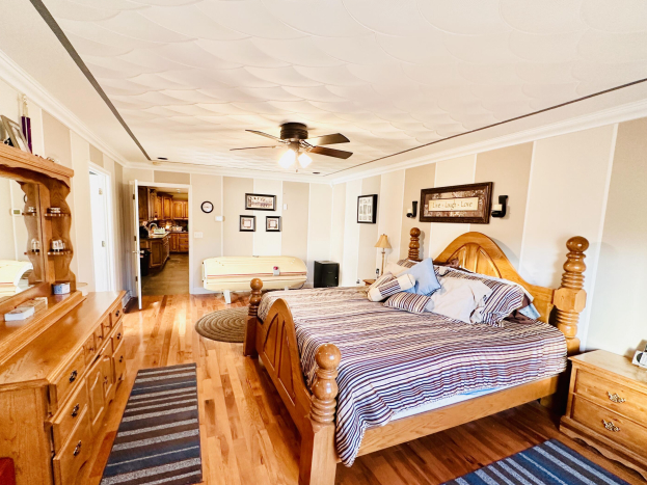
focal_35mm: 15
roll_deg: +0.4
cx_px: 307
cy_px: 257
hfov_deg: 98.1
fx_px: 280
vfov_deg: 81.6
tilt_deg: -6.7
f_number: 2.2
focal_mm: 2.22
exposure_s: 1/60
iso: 250
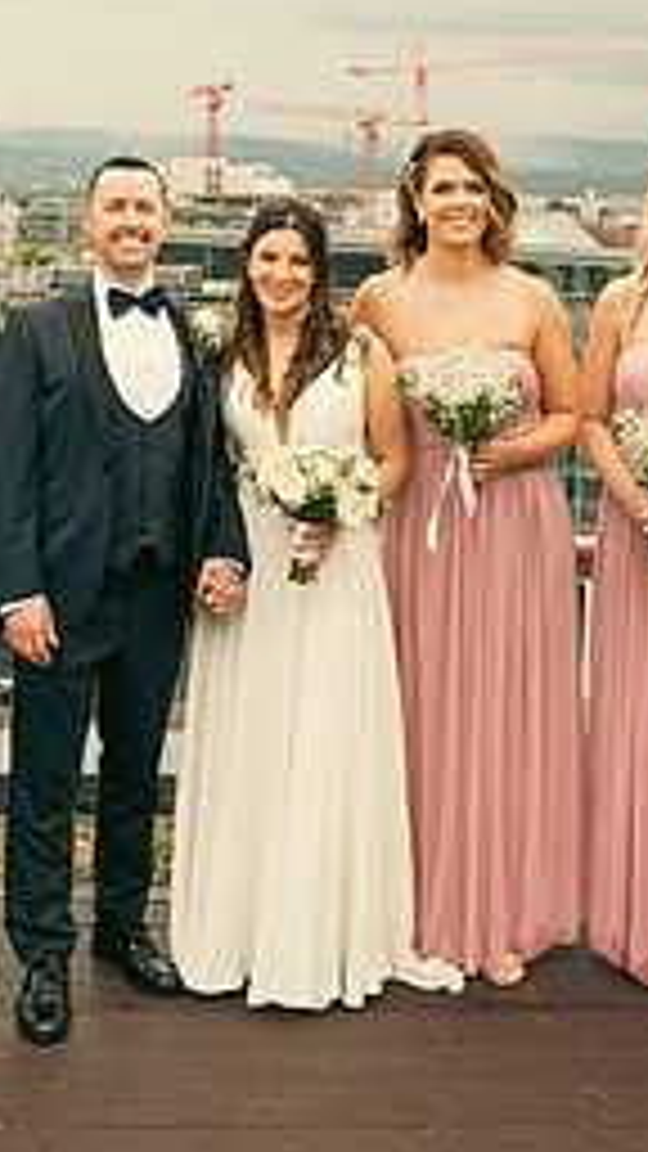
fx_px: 1741
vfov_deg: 35.9
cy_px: 308
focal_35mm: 57
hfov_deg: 20.9
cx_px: 148
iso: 320
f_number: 6.3
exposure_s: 1/250
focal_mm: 24
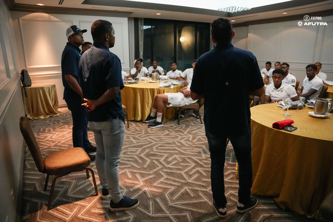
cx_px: 166
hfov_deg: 73.7
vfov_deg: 53.1
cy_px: 111
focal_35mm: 24
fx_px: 222
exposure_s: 1/1000
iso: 10000
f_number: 2.8
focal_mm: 24
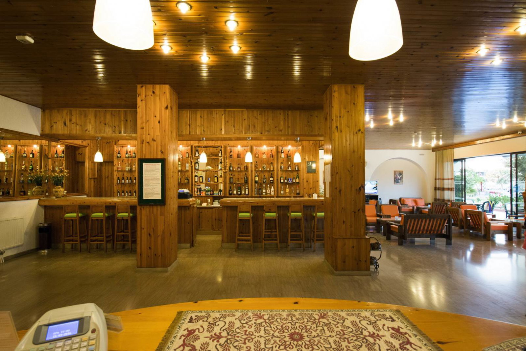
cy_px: 176
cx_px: 263
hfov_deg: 90.0
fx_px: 263
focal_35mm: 18
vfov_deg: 67.4
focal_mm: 18
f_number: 5.6
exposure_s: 1/40
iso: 1250
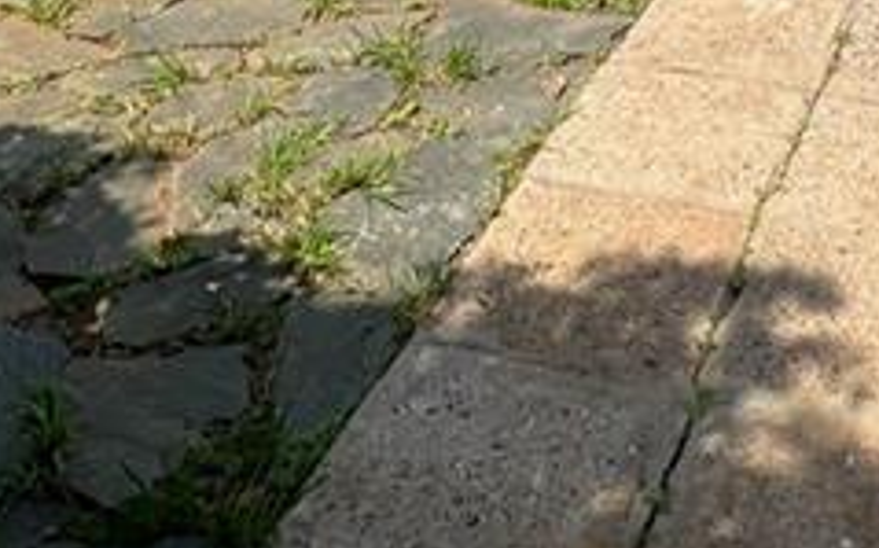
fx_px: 1412
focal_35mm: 59
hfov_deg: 32.7
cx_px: 802
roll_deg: -3.4
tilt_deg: +1.9
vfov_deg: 15.0
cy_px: -715
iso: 32
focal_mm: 1.57
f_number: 1.8
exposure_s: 1/1698
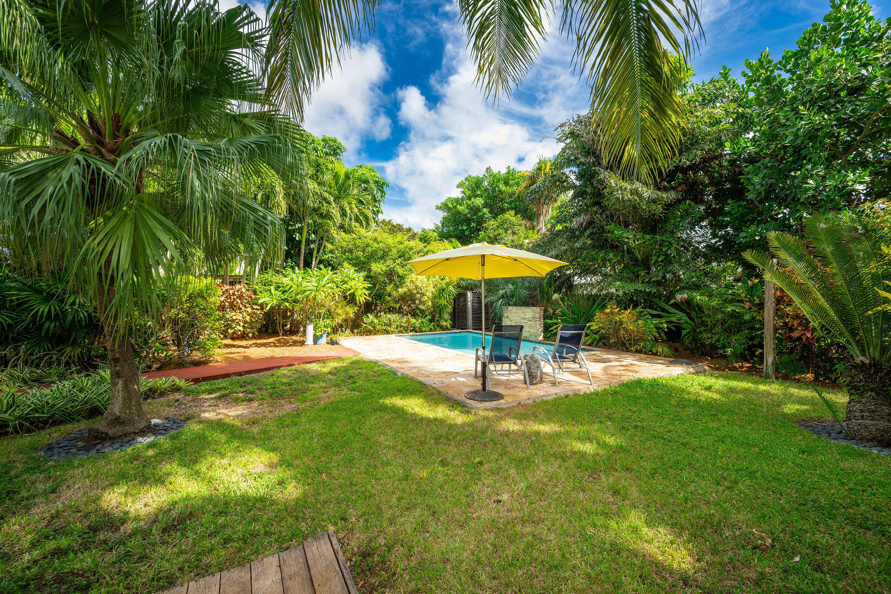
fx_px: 350
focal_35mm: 14
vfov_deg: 80.6
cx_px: 446
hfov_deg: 103.7
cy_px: 297
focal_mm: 14
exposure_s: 1/200
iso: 200
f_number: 8
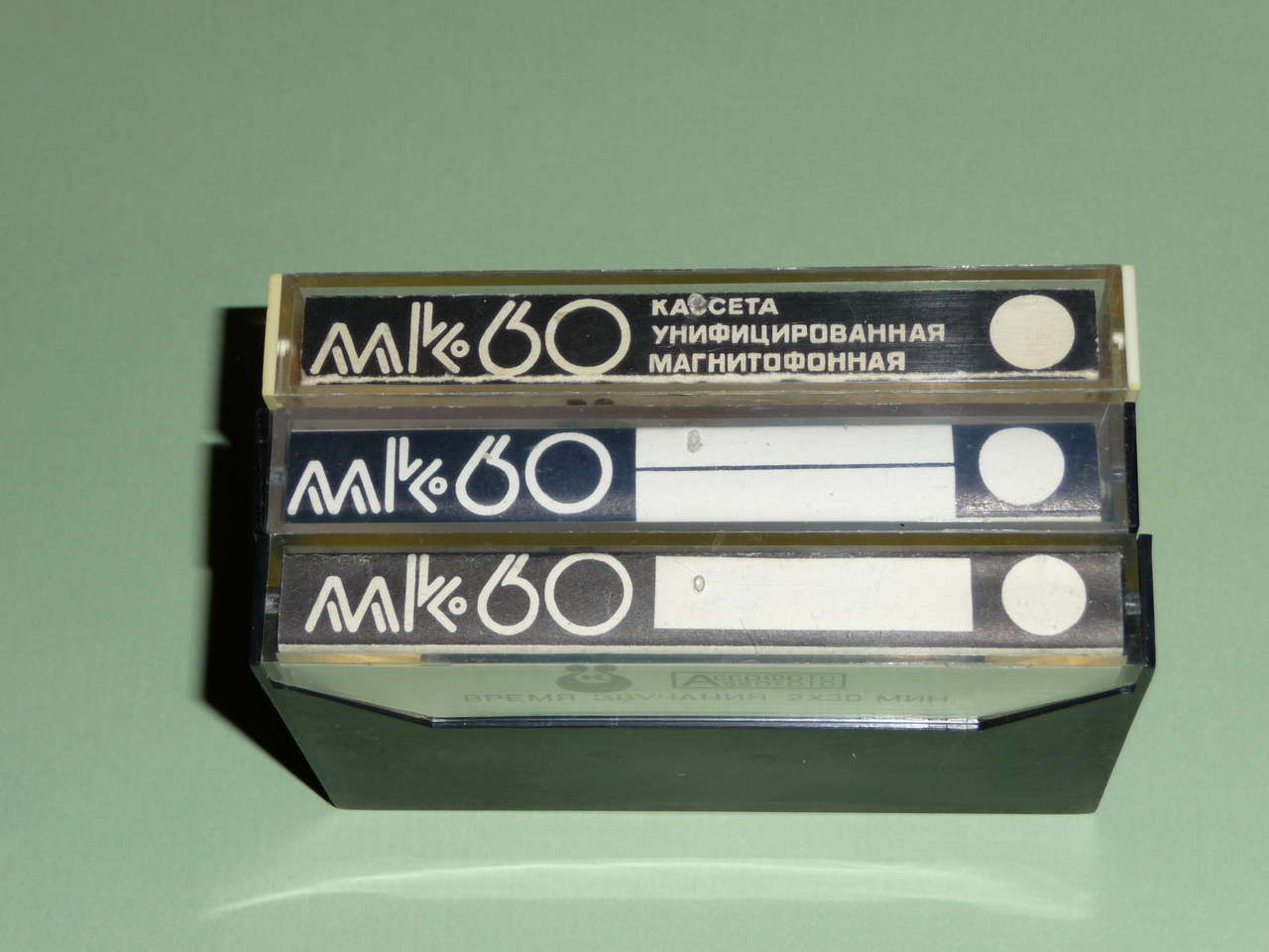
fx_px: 2823
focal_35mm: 77
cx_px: 634
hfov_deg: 25.3
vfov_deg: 19.1
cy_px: 476
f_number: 4.6
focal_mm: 13.1
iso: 100
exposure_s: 1/40
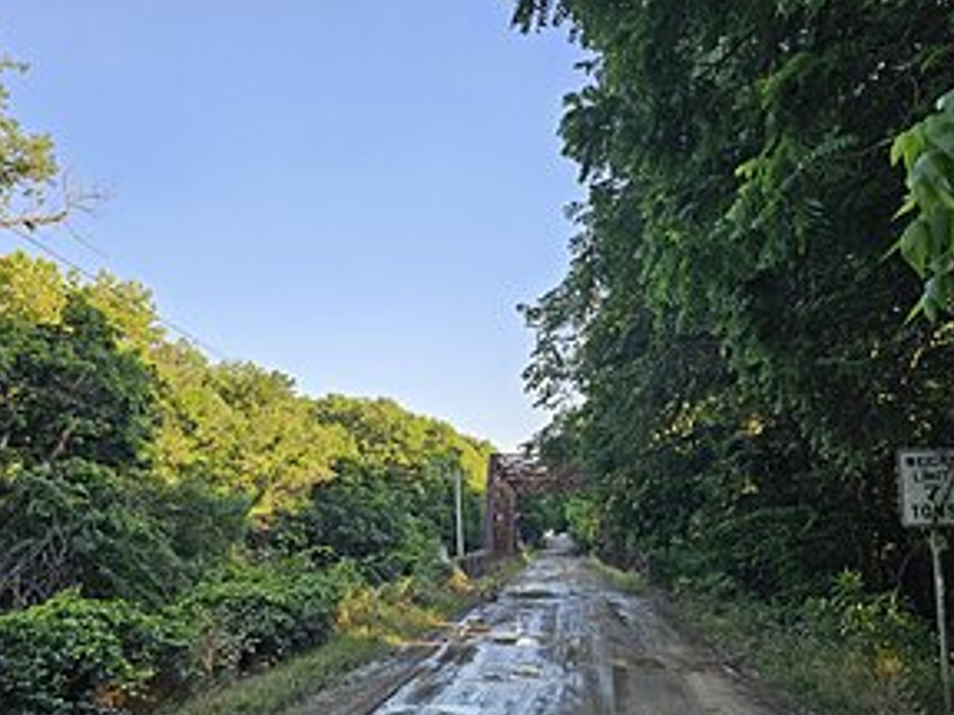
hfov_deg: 56.7
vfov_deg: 43.4
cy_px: 487
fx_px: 882
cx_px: 520
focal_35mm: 32
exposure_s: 1/180
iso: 20
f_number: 1.7
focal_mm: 6.3
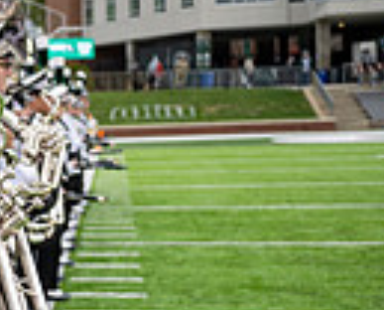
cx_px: -327
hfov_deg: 15.8
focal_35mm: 101
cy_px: 177
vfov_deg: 15.3
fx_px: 1151
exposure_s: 1/500
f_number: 2.8
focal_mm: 24
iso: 160
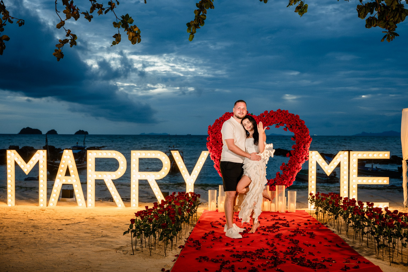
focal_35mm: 37
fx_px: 424
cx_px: 204
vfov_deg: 35.6
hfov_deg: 51.4
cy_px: 136
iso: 1600
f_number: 2.8
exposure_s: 1/200
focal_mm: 37
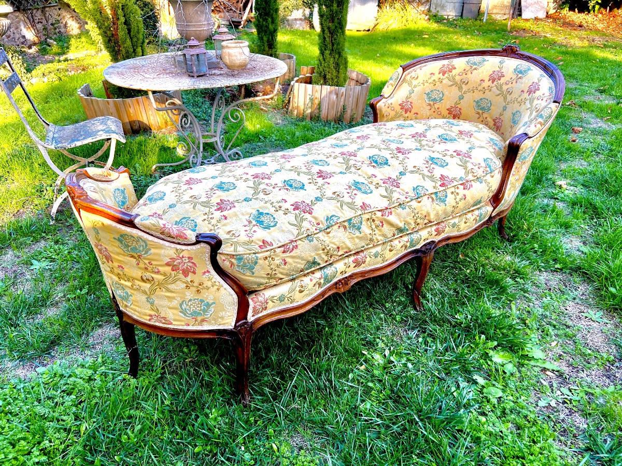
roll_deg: -3.0
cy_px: 233
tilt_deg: -32.7
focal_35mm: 26
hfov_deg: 67.3
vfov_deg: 53.1
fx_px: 467
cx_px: 311
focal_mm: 5.7
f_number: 1.5
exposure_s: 1/220
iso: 40
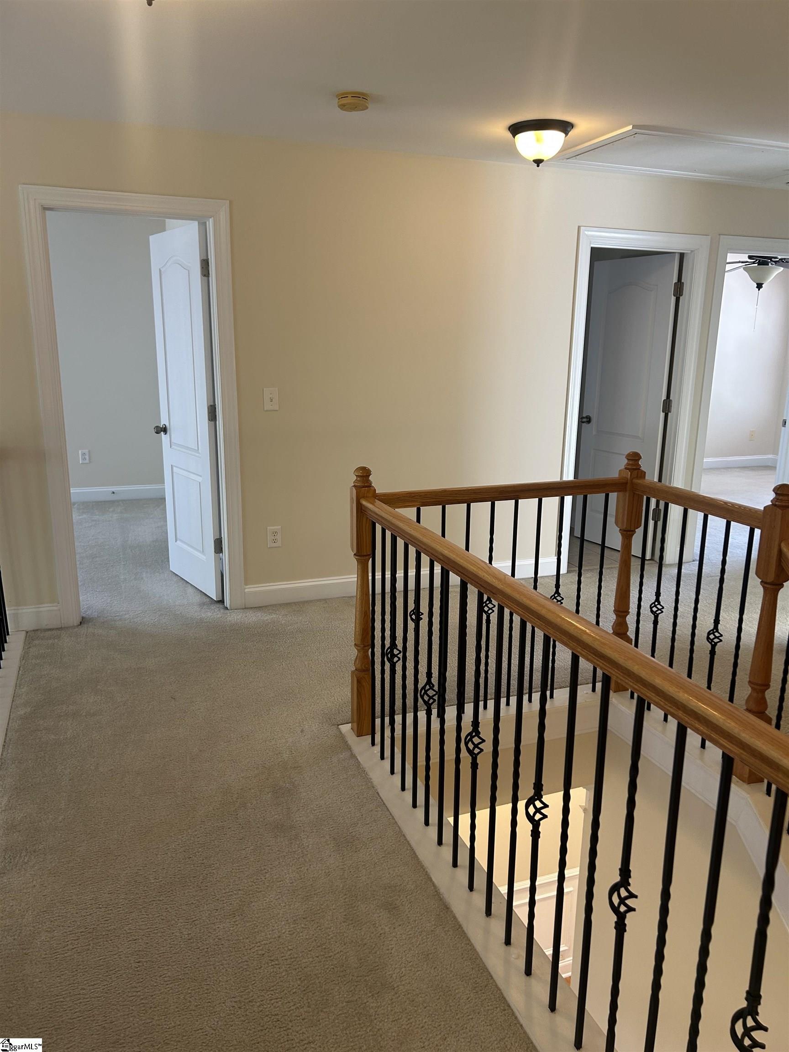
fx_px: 790
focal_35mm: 26
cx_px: 394
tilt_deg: -12.8
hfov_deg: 53.1
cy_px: 526
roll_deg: -0.7
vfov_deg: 67.3
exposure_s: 1/60
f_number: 1.5
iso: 80
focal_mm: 5.7
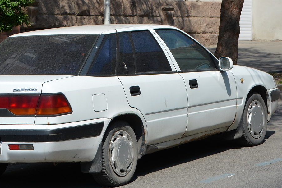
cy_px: 53
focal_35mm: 129
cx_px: 105
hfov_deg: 15.9
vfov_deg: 10.6
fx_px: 1011
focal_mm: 52
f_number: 8
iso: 110
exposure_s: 1/250
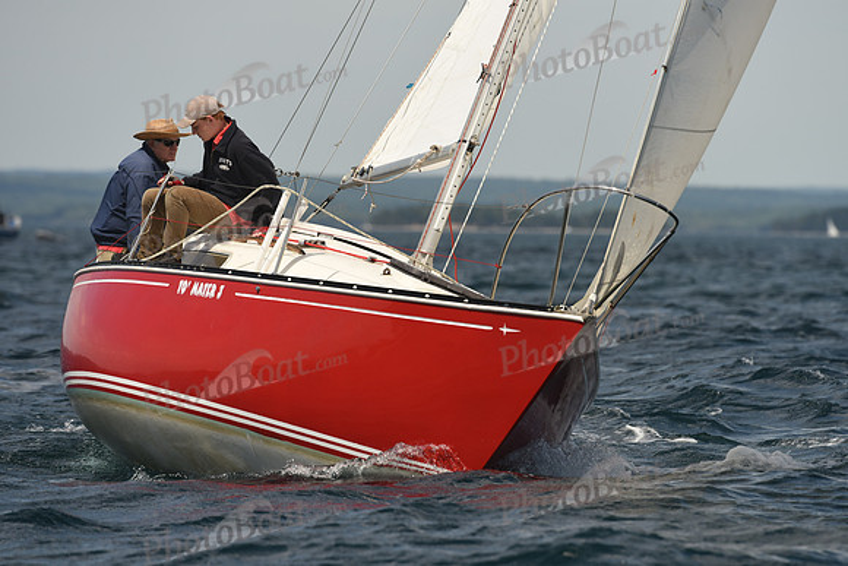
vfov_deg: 3.4
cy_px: 283
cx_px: 424
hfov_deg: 5.2
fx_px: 9424
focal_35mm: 400
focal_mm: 400
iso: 250
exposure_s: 1/1000
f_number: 6.3
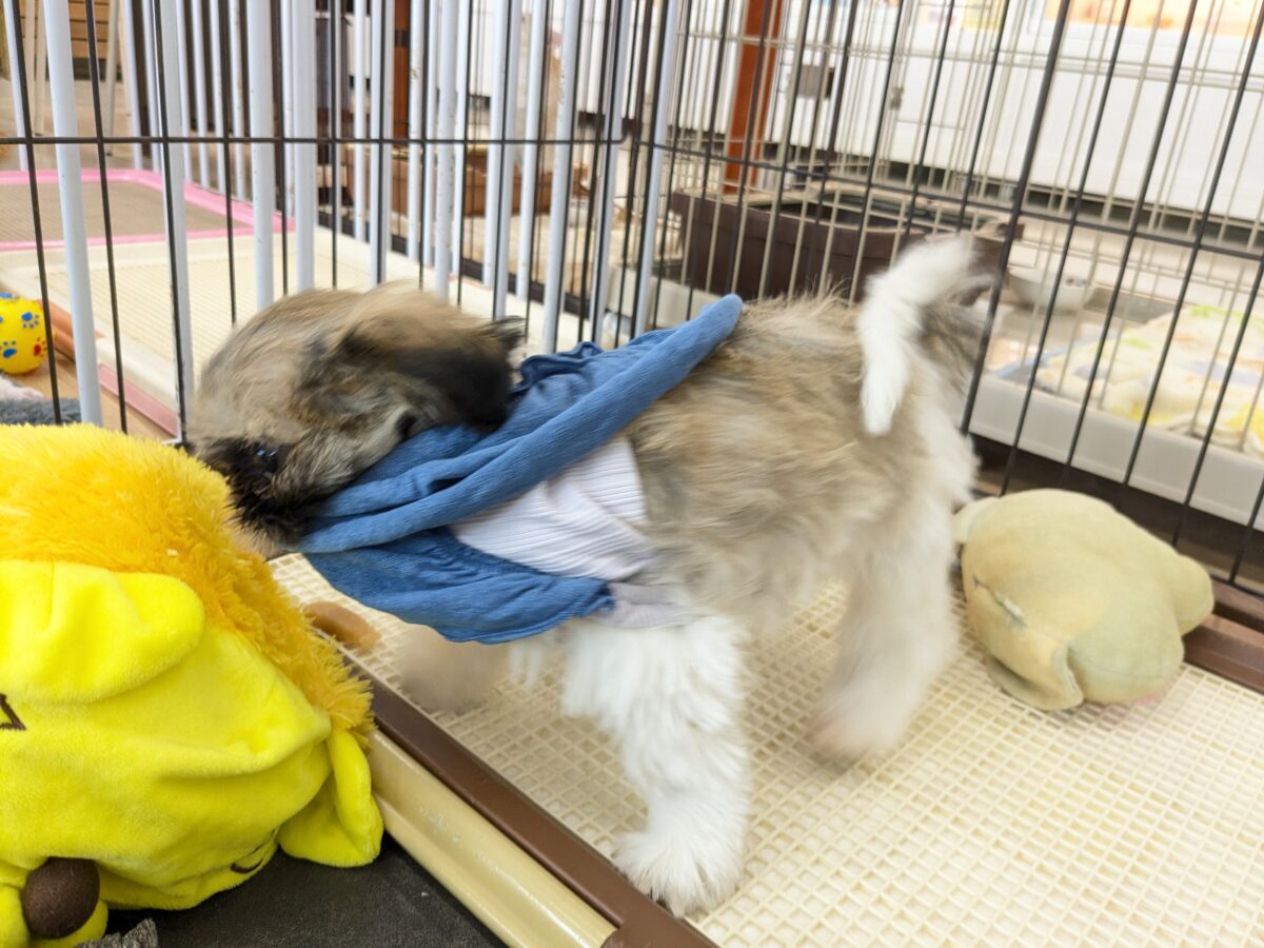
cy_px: 474
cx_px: 632
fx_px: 986
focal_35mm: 27
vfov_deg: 51.4
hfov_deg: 65.3
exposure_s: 1/99.9
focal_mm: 4.38
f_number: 1.73
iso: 159
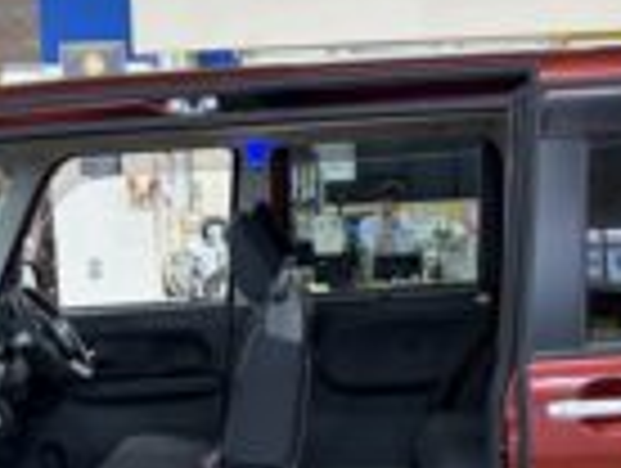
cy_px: 380
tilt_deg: -9.6
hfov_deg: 29.3
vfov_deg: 22.0
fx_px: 1186
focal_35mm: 66
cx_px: 243
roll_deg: +2.6
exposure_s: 1/50
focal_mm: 5.96
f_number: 1.6
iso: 250
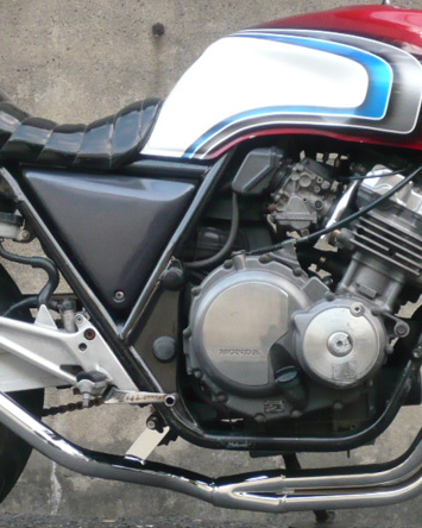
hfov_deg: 10.9
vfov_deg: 13.6
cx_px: 155
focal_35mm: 142
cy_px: 284
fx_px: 2218
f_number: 4.5
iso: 200
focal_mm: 11.1
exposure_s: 1/13
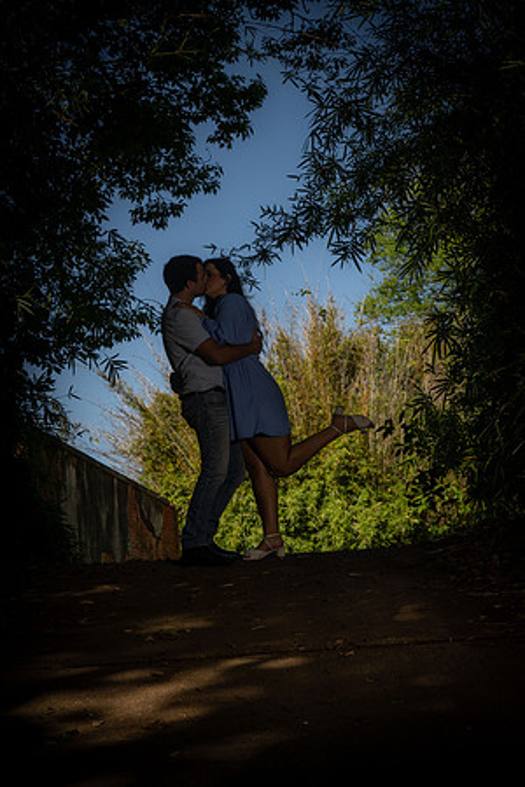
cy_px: 394
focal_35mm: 98
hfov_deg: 14.0
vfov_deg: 20.8
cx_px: 262
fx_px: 2144
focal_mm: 98
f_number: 10
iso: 100
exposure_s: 1/125
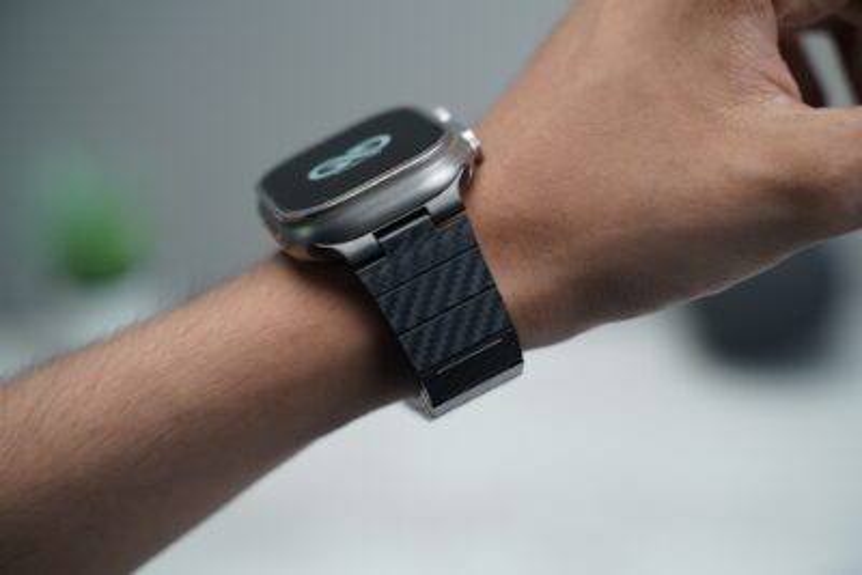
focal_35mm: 68
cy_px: 288
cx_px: 431
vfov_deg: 20.0
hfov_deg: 29.6
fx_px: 1629
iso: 1000
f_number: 4
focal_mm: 68
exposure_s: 1/80
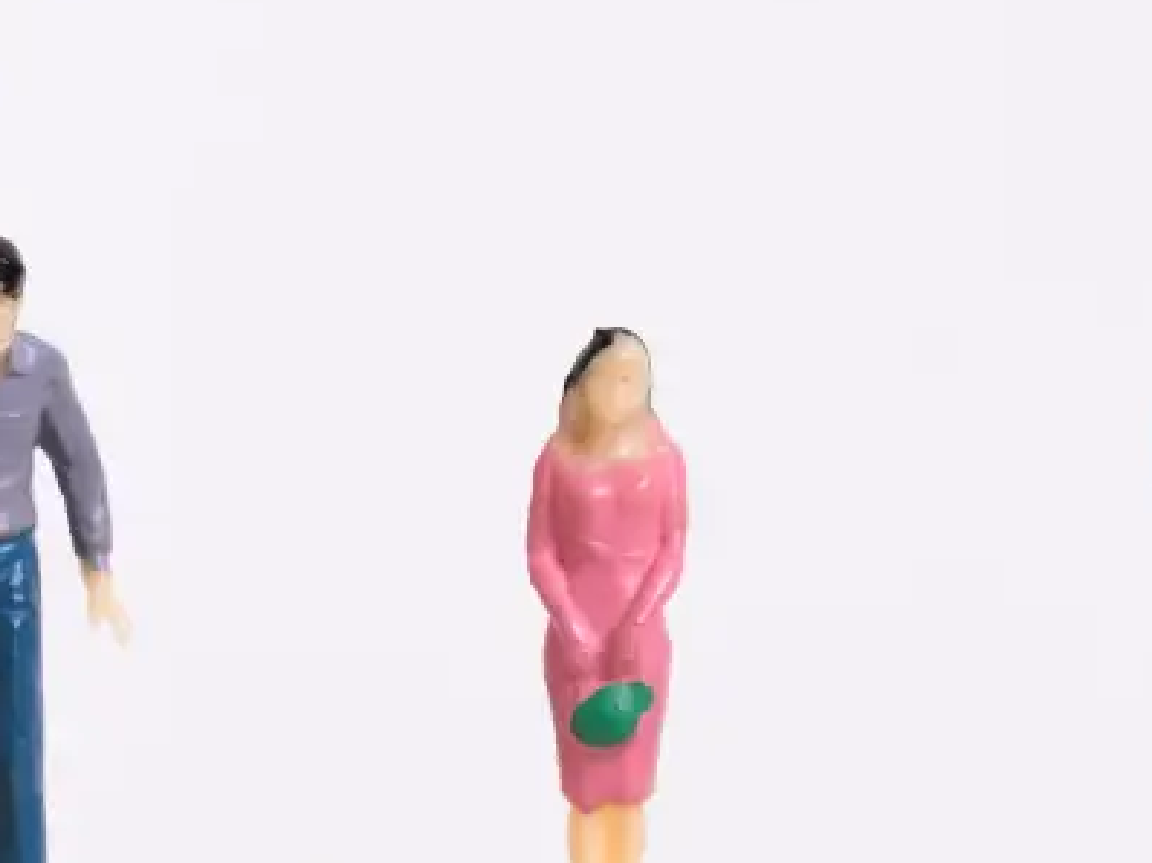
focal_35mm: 232
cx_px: 310
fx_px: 7716
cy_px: 311
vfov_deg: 6.4
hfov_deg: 8.5
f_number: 13
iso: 250
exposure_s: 1/100
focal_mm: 50
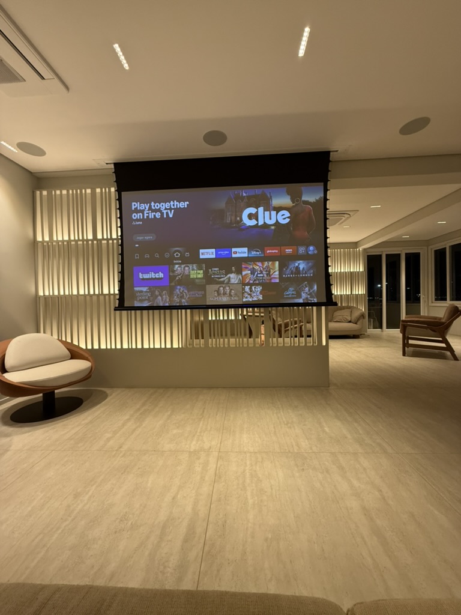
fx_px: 249
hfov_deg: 85.7
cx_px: 230
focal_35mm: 14
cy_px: 308
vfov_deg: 102.1
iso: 250
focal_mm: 2.22
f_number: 2.2
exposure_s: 1/120
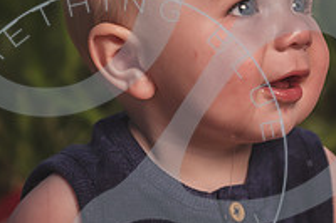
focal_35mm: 203
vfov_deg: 6.7
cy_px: 19
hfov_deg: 10.1
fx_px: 1893
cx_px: 198
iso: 200
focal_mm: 70
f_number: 2.8
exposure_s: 1/1000
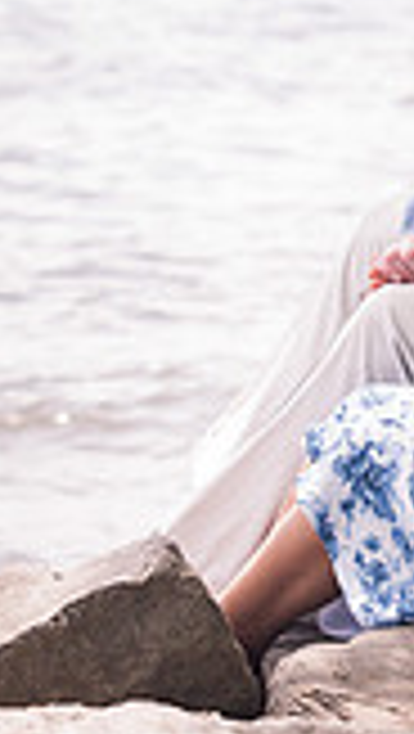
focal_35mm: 266
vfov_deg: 8.1
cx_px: 558
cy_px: 257
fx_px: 5178
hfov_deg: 4.6
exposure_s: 1/640
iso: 400
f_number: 5
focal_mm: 92
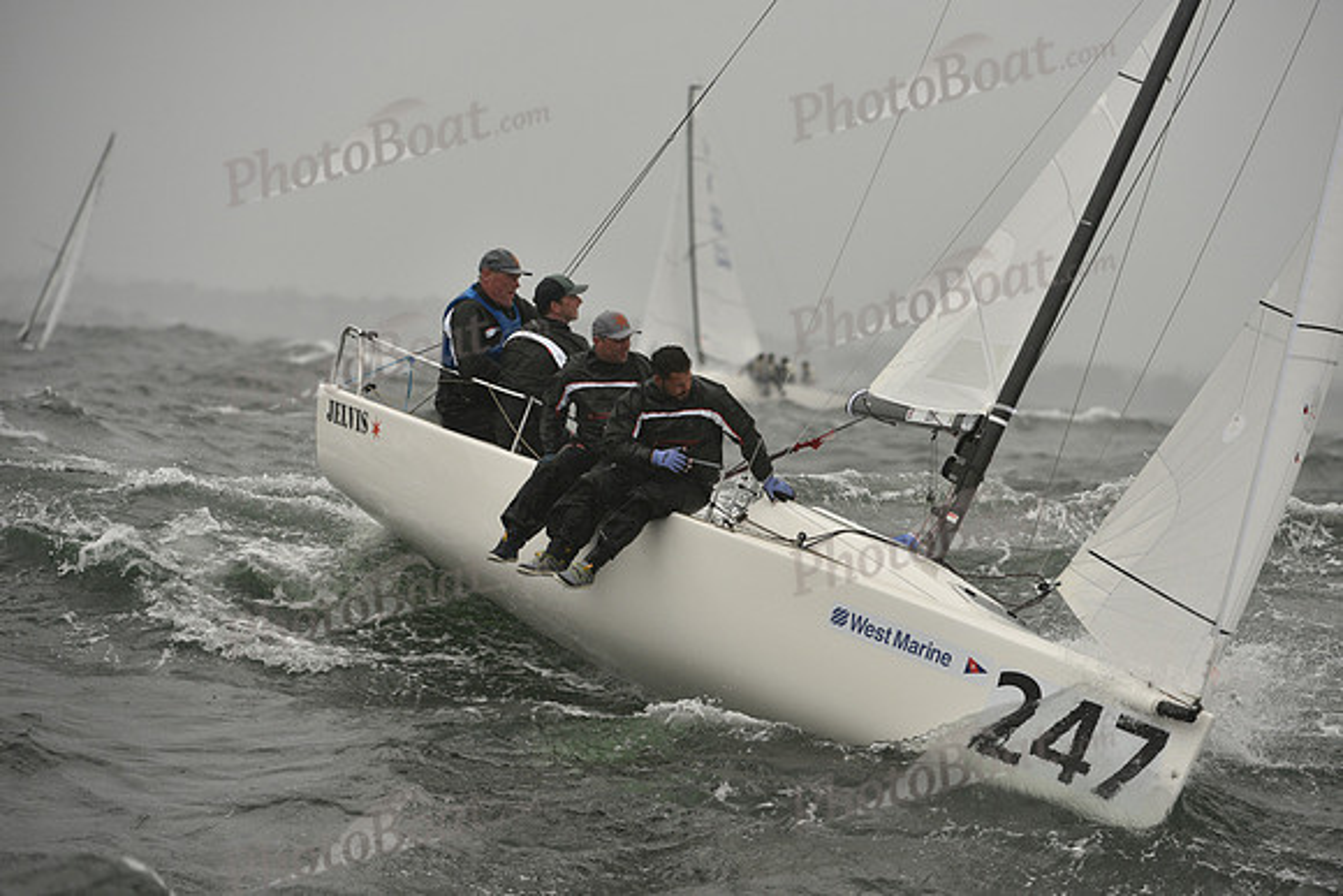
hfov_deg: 6.9
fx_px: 11194
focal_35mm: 300
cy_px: 448
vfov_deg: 4.6
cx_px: 672
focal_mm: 300
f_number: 6.3
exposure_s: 1/1000
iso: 400
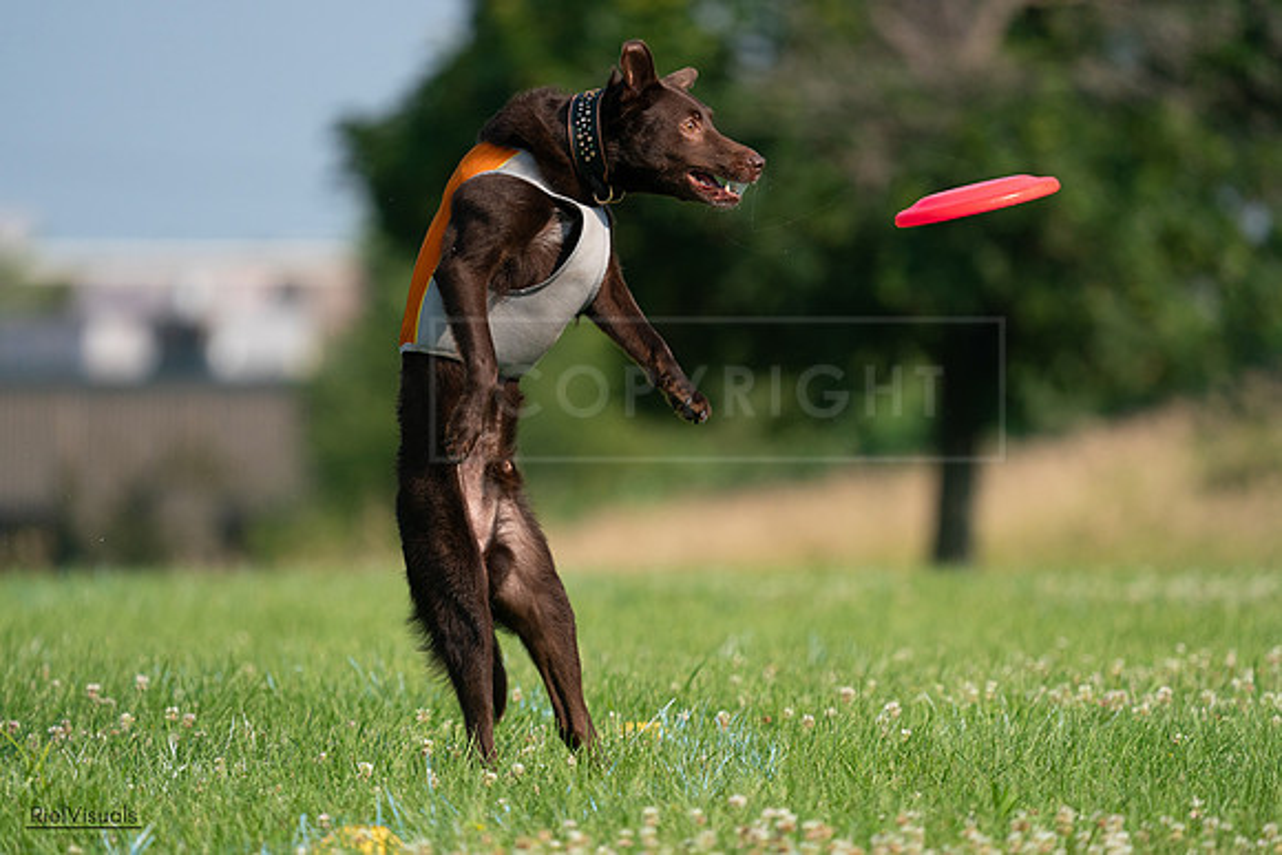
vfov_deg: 2.9
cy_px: 428
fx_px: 16634
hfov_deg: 4.4
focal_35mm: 467
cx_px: 641
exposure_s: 1/4000
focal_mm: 467
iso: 1250
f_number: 6.3
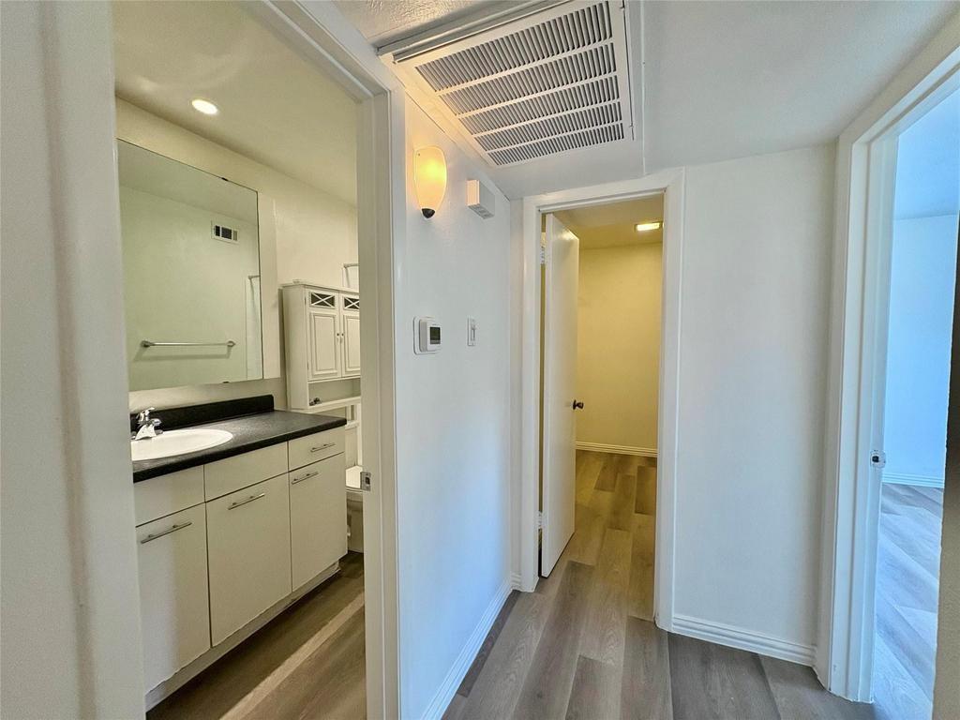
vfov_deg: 85.7
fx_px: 388
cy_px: 360
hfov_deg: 102.1
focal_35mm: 14
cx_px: 480
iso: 250
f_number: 2.2
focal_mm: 2.22
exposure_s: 1/120
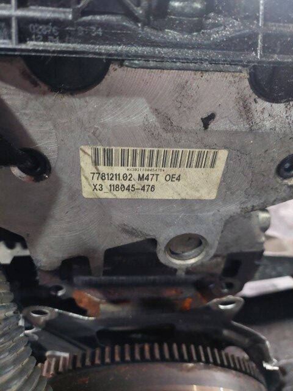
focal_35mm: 25
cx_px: 146
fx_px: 282
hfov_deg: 54.9
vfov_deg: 69.4
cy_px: 196
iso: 500
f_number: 1.8
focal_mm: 5.23
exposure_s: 1/33
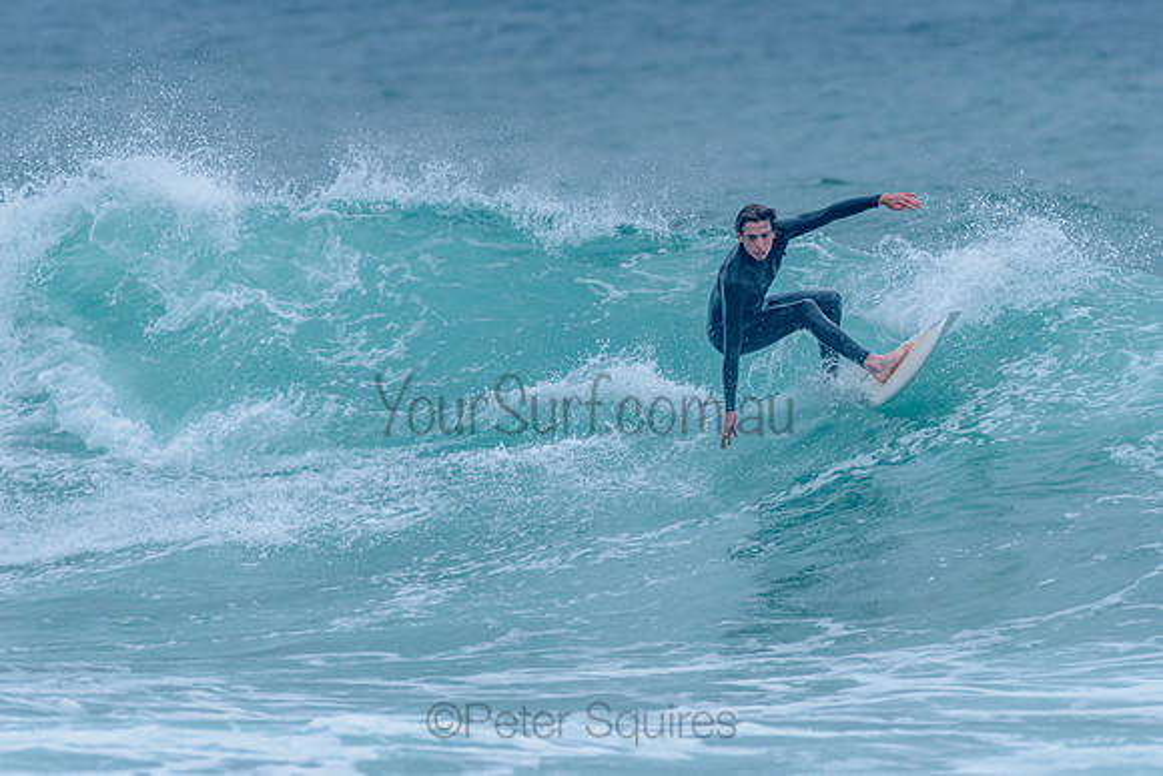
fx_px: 20284
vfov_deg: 2.2
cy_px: 336
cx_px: 611
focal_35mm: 628
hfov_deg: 3.3
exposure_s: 1/2000
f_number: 5.6
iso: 800
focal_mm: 500
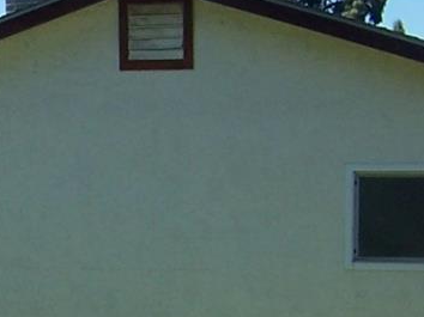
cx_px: -164
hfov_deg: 13.5
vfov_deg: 10.5
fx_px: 1714
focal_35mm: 140
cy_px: 273
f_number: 3.4
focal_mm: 5.5
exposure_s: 1/1000
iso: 80
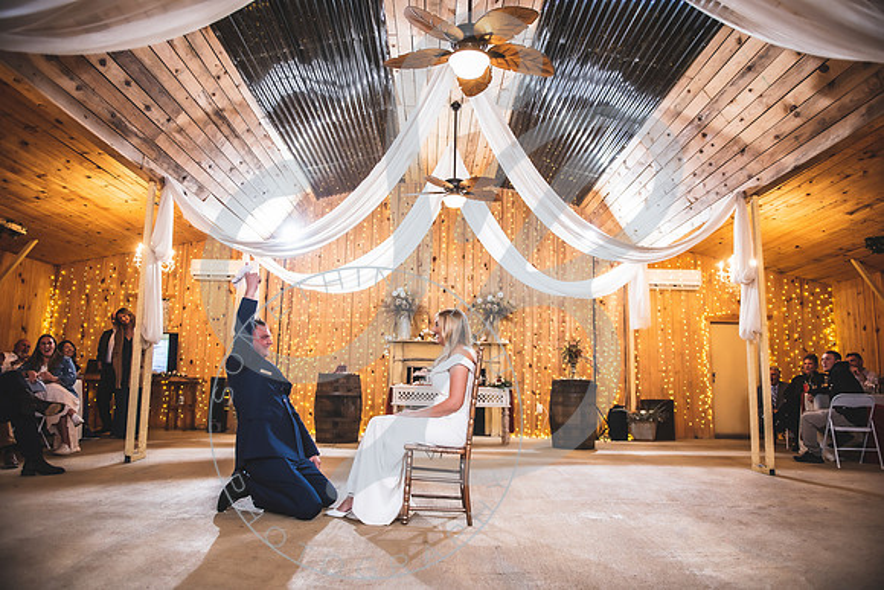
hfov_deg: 73.7
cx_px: 442
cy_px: 295
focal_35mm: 24
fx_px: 589
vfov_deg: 53.2
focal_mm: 24
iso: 500
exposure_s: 1/125
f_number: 2.8
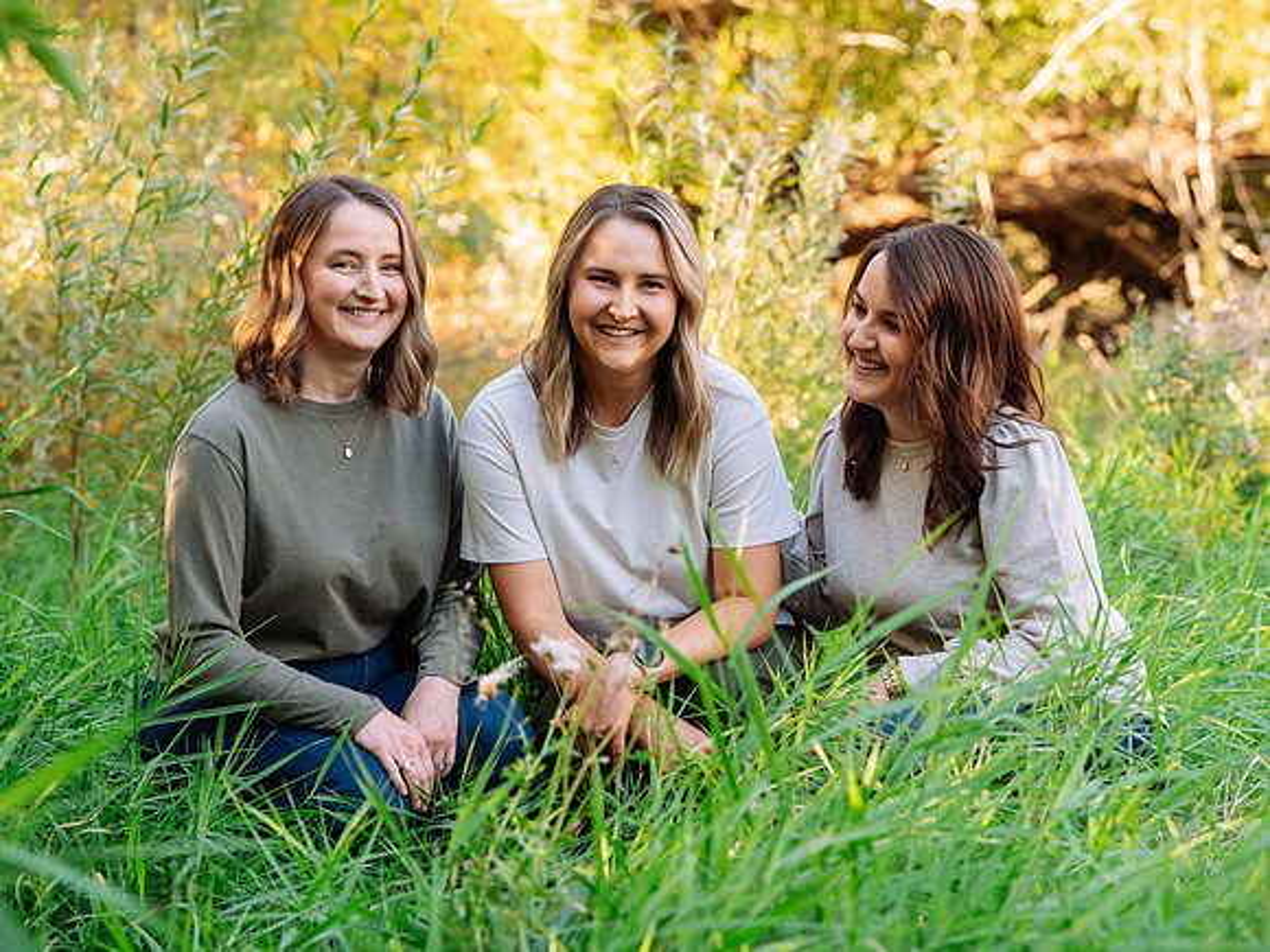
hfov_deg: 21.1
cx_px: 635
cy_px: 476
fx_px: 3415
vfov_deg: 15.9
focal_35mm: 93
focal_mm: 86
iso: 800
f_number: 4.5
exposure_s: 1/160
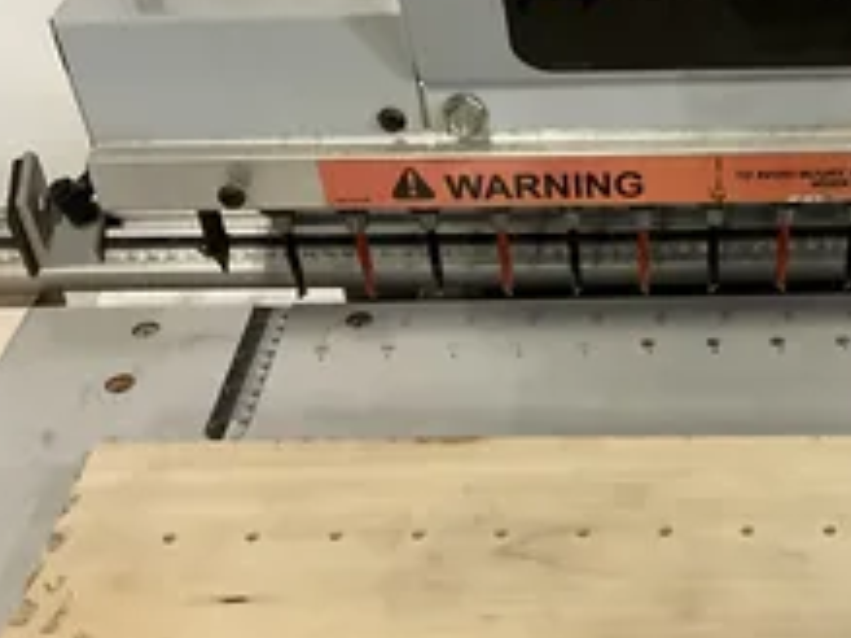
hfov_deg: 35.1
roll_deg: +0.8
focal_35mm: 53
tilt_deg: -39.6
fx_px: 1302
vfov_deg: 27.4
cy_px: 381
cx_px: 676
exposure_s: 1/60
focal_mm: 3
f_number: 1.8
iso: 250
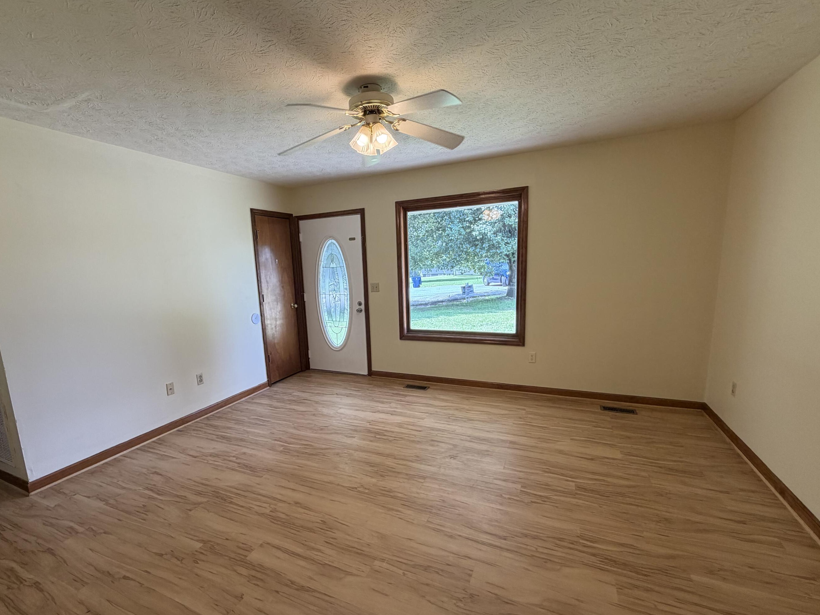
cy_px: 329
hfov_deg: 94.4
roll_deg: +2.7
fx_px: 379
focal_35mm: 16
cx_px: 385
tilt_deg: -8.6
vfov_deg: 78.0
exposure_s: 1/120
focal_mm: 2.22
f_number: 2.2
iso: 125
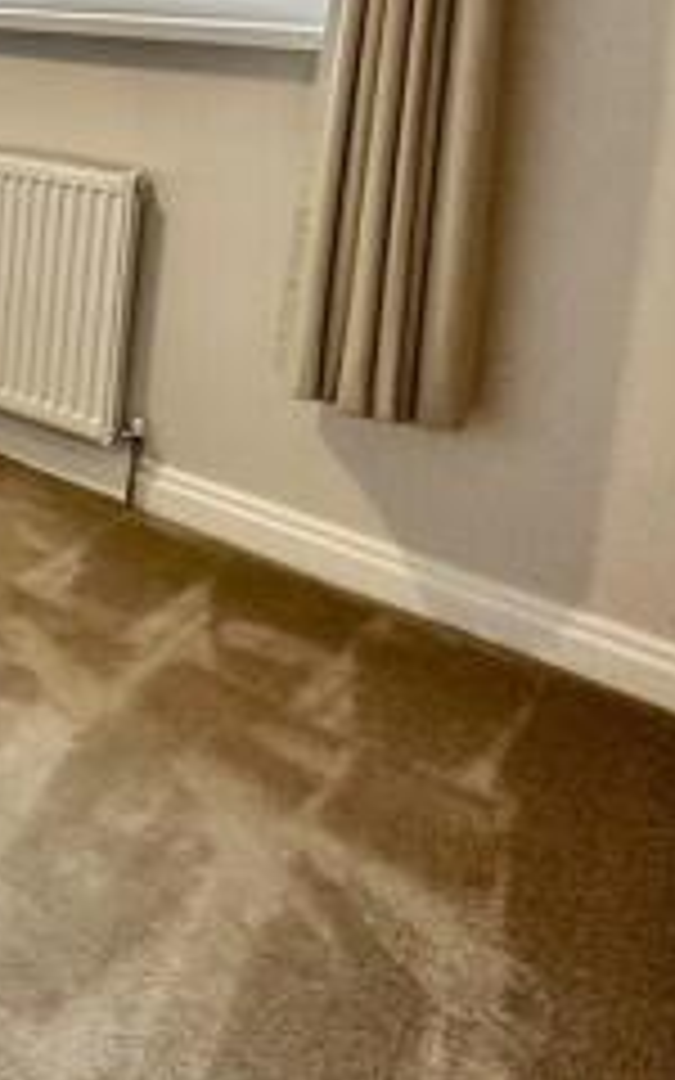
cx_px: -416
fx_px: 1060
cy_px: 106
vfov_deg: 48.3
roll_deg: -1.0
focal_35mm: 36
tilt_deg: -8.1
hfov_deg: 24.4
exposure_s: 1/100
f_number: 2.2
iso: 250
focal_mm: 2.22
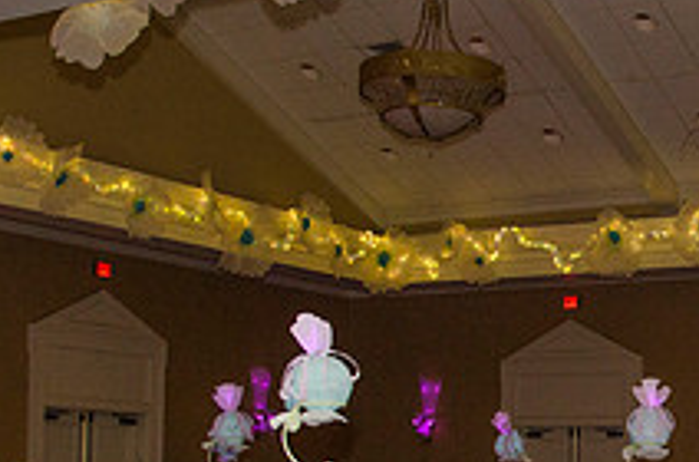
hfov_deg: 26.3
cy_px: 452
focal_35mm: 74
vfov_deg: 17.9
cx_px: 656
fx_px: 1433
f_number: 5.6
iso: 400
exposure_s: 1/40
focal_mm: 18
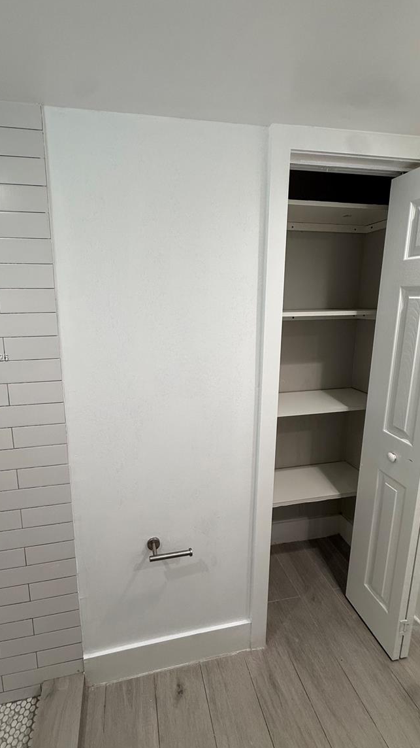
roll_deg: +0.0
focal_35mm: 16
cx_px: 181
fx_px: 317
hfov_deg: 66.7
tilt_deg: -8.6
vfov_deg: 99.3
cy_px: 358
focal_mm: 2.22
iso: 100
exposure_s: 1/120
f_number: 2.2
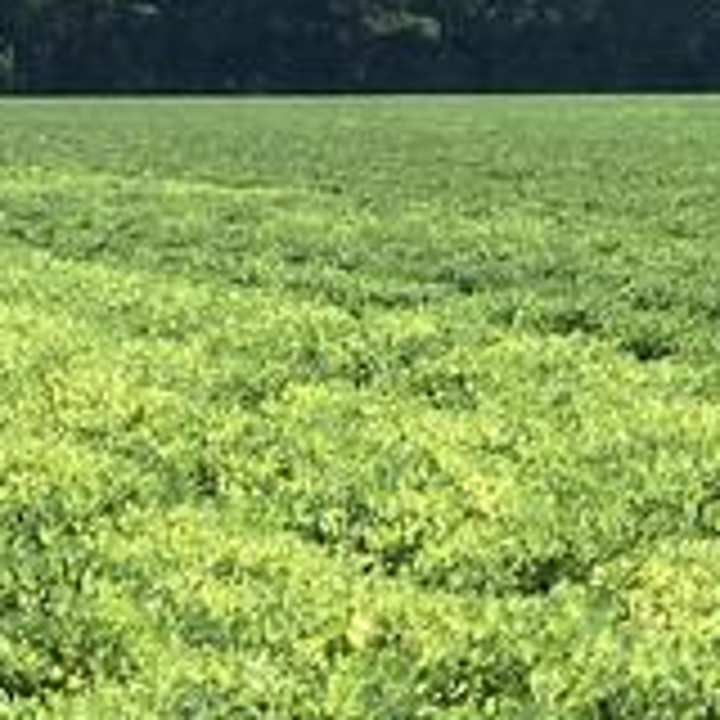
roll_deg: -1.2
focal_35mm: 144
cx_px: -956
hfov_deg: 10.6
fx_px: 3389
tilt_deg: -21.8
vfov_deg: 11.1
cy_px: 1418
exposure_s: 1/883
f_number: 1.8
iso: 20
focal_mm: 3.99
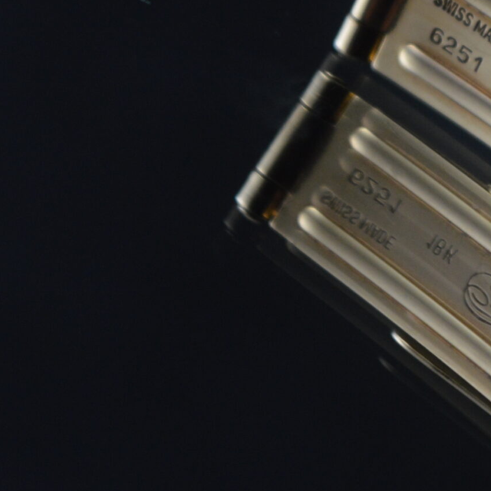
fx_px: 3391
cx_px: 590
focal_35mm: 211
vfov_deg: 8.3
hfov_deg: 8.2
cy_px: 191
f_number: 7.1
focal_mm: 55
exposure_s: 1/200
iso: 800
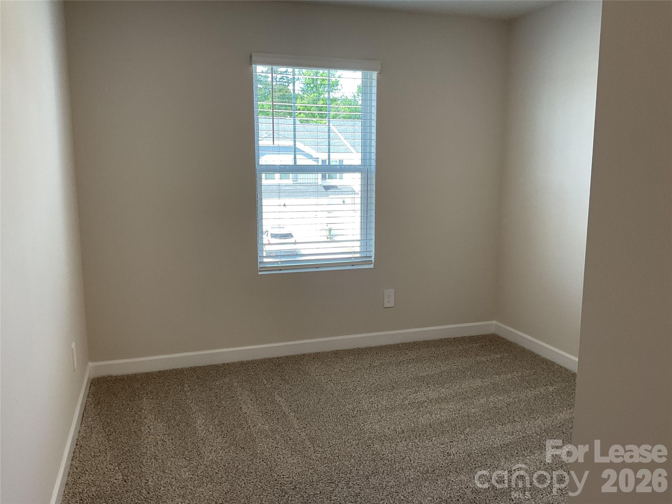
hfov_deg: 61.7
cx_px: 336
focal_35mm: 29
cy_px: 252
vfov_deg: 48.2
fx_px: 563
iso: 64
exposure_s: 1/120
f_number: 1.8
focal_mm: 3
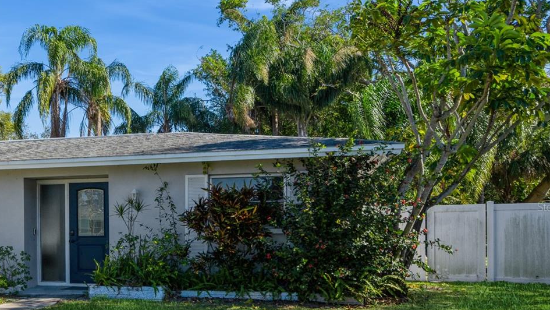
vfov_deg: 29.6
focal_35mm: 40
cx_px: 123
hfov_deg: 48.2
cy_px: 207
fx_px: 582
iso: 250
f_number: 8
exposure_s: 1/400
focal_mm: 15
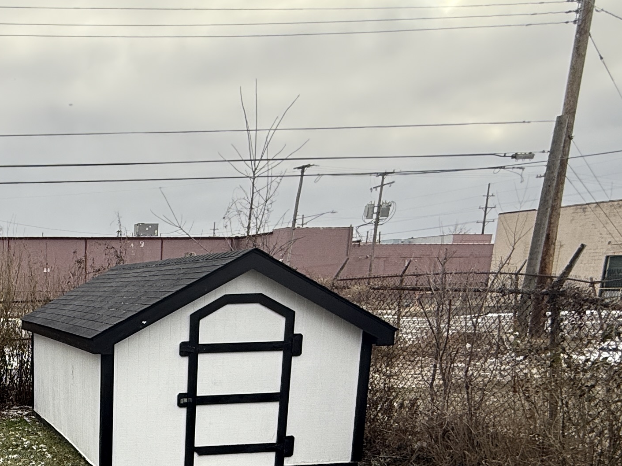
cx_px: 11
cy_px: 464
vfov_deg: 33.0
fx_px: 719
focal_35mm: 40
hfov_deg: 41.2
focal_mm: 2.22
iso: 50
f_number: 2.2
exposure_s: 1/308
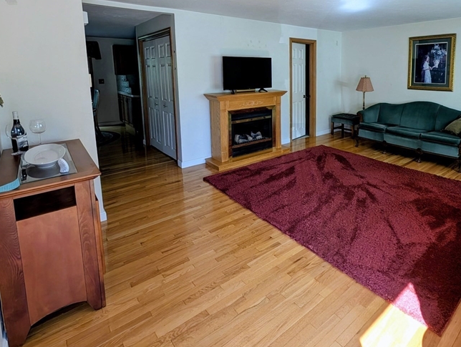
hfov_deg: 82.1
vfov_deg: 65.9
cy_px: 101
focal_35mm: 19
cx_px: 303
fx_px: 253
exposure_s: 1/252
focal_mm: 2.02
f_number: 1.7
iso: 60
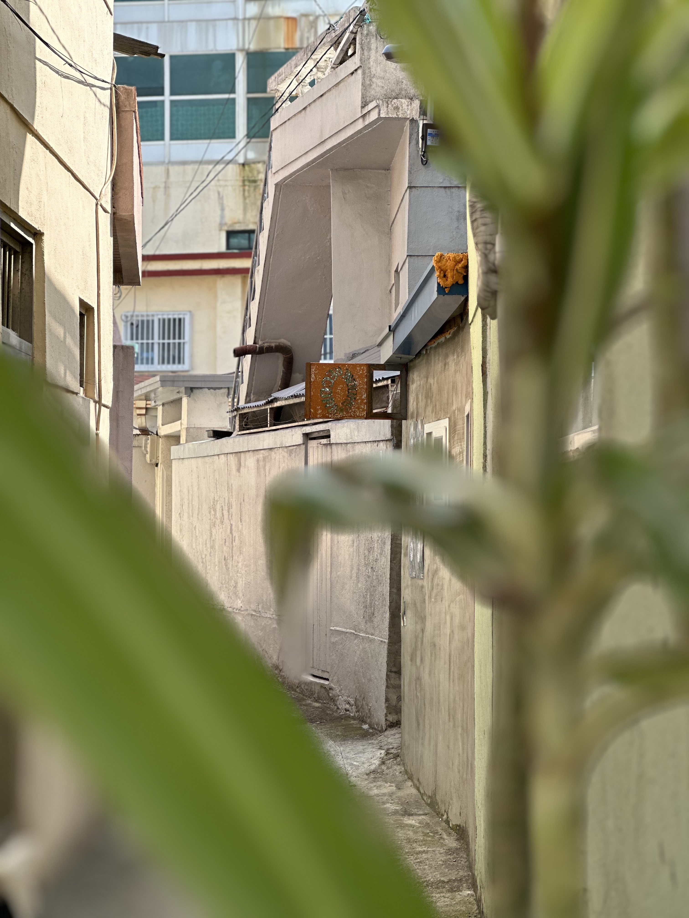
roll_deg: -0.9
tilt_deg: +1.8
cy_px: 459
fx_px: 2043
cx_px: 344
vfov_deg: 25.3
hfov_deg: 19.1
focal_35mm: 77
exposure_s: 1/362
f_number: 2.8
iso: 32
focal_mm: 9
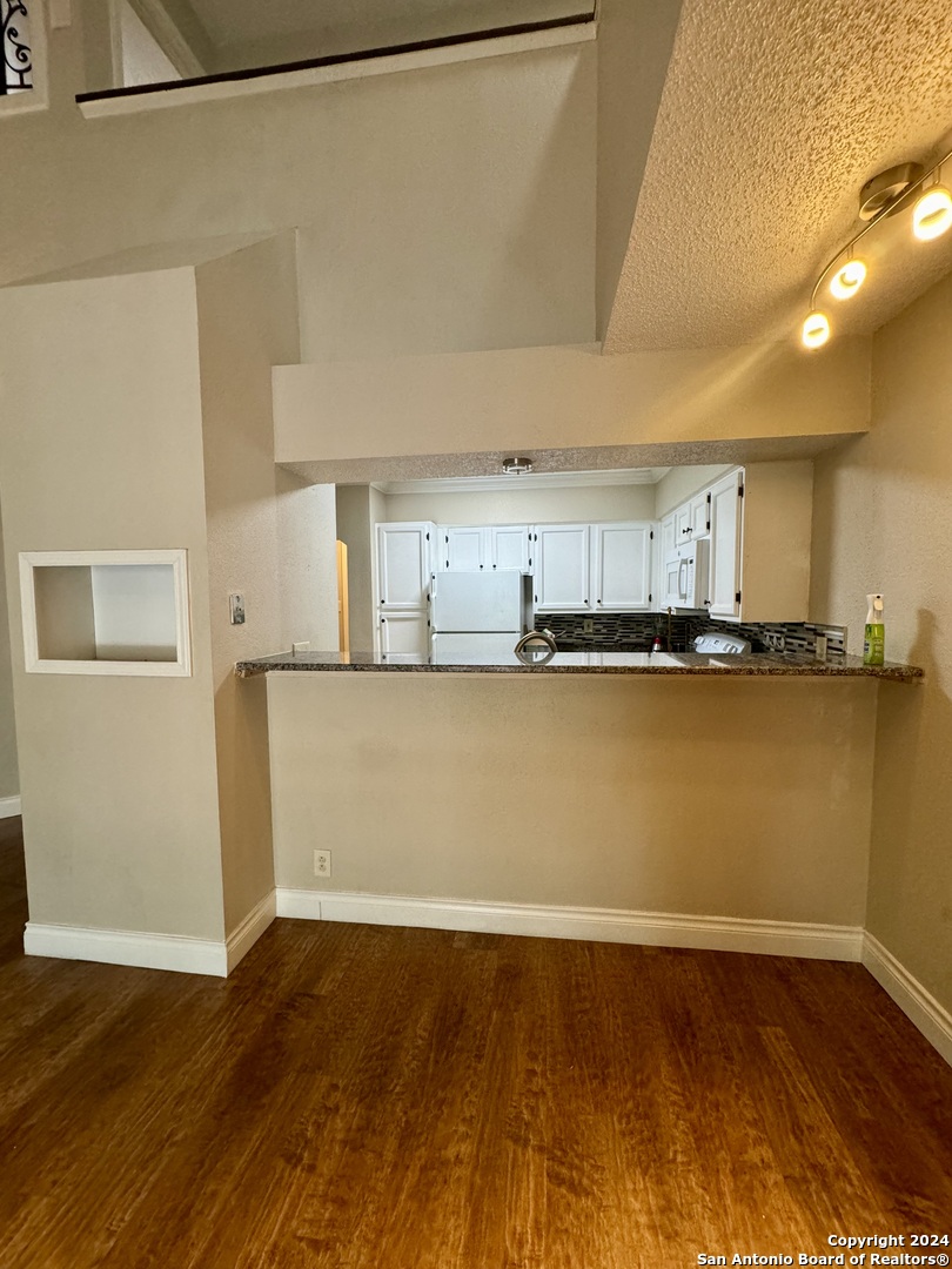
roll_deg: +1.2
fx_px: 513
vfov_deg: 102.1
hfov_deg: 85.7
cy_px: 634
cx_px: 476
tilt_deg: -3.7
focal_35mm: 14
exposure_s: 1/120
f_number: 2.2
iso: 320
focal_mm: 2.22
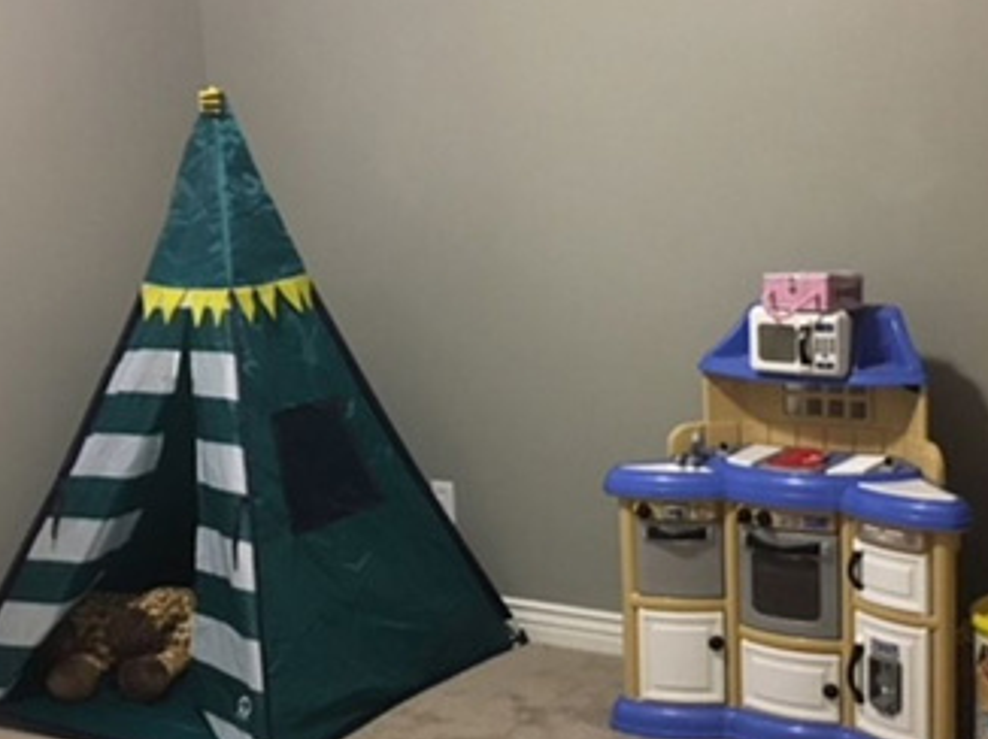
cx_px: 594
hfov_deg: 33.7
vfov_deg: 25.6
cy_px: 418
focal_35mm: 57
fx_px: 1626
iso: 250
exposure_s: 1/15
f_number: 2.2
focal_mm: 4.15
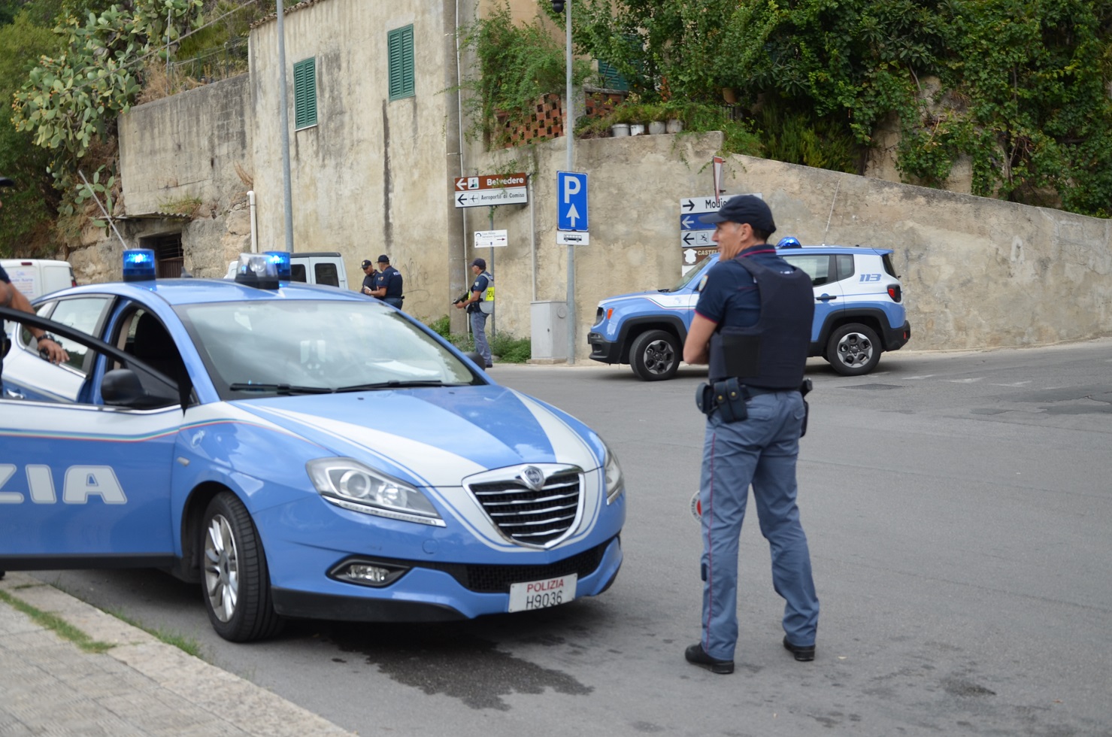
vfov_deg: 29.7
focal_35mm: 45
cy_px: 368
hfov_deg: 43.7
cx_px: 556
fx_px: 1387
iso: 200
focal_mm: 30
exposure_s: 1/125
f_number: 5.6
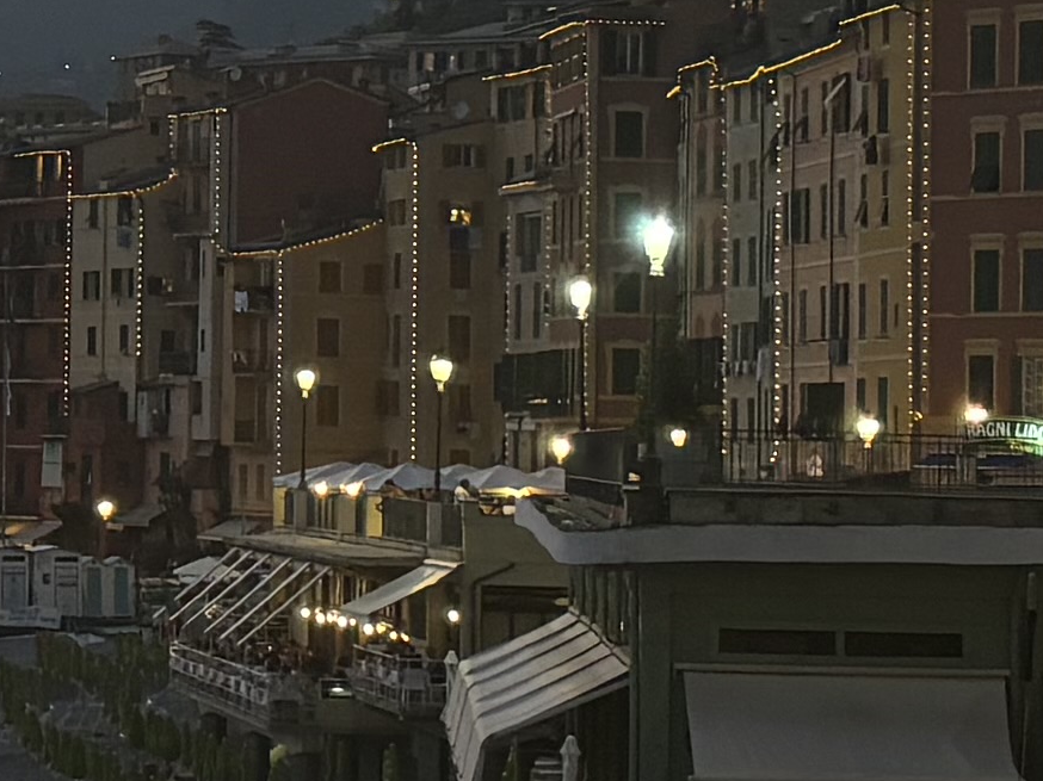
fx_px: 5121
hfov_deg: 11.5
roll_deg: -0.9
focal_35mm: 170
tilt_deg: +2.6
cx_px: -118
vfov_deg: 8.7
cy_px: 231
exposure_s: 1/50
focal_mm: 5.96
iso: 125
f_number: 1.6
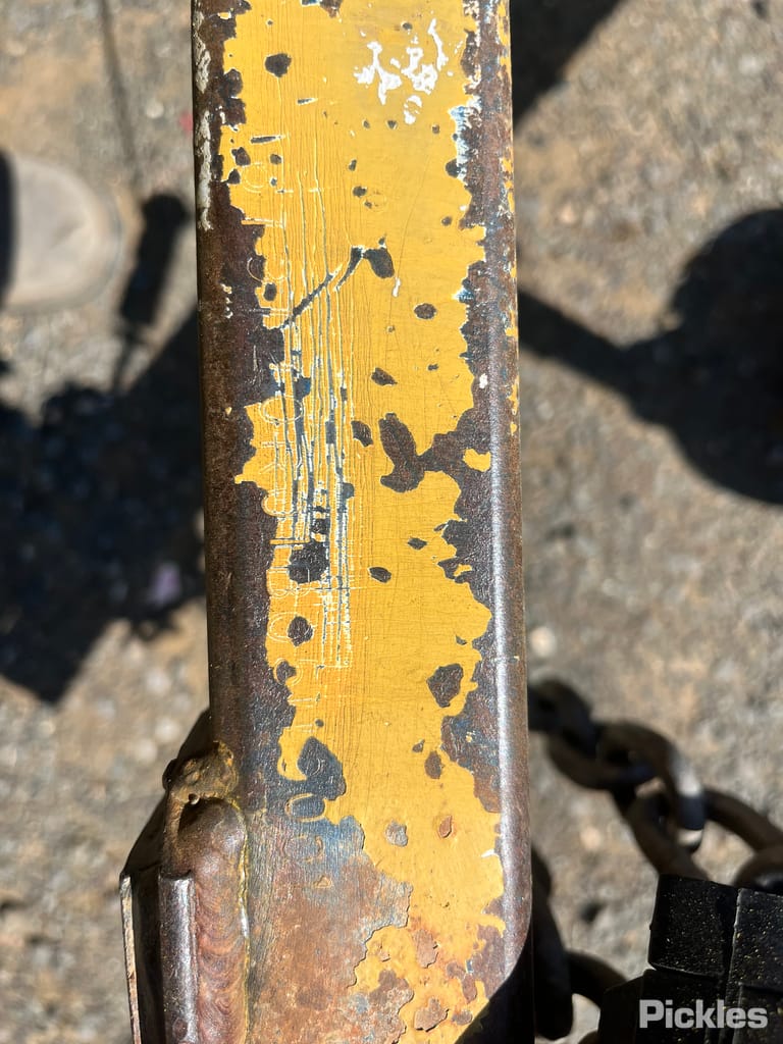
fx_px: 784
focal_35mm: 26
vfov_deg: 67.3
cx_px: 392
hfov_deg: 53.1
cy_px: 522
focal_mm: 5.1
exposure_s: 1/4651
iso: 50
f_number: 1.6
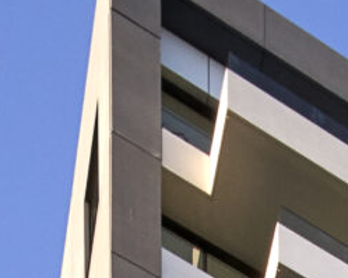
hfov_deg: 11.4
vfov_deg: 5.8
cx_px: 474
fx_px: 1688
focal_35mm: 164
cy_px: 1468
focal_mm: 17
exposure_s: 1/80
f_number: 16
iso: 400
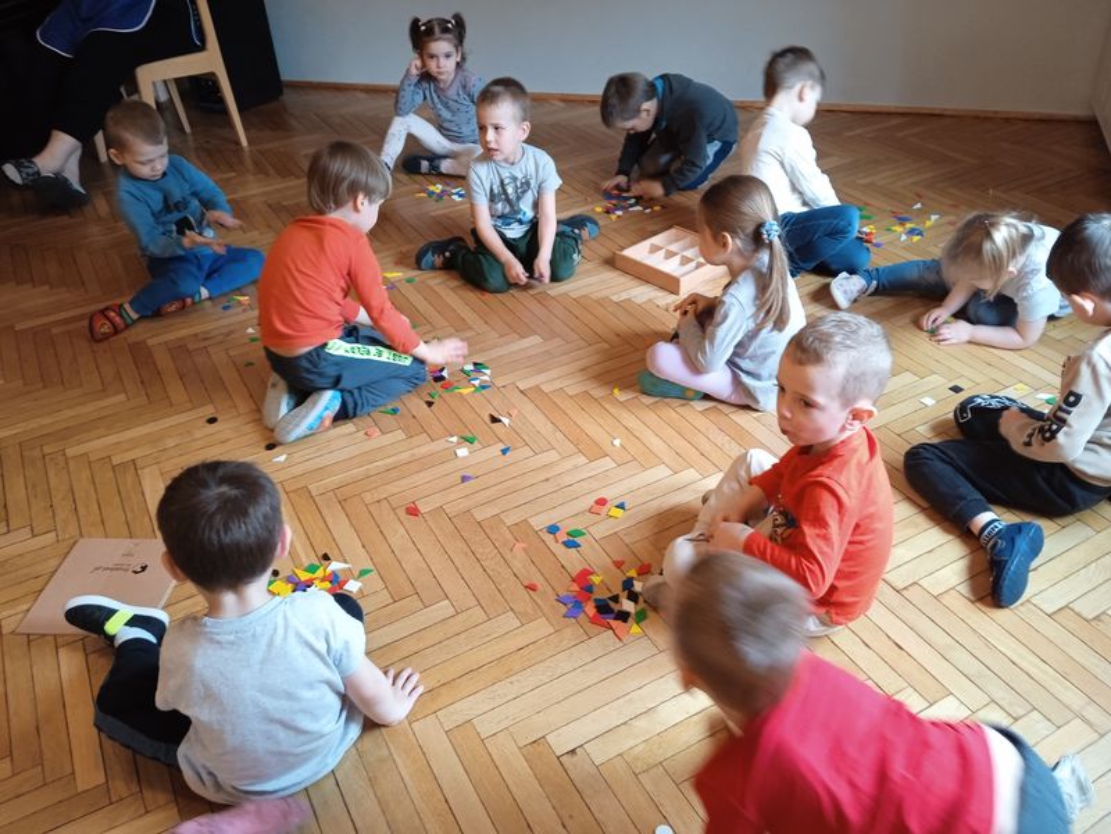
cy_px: 417
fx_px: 899
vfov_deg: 49.7
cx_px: 556
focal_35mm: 28
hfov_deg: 63.4
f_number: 2.2
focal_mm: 3.43
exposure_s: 1/25
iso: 454
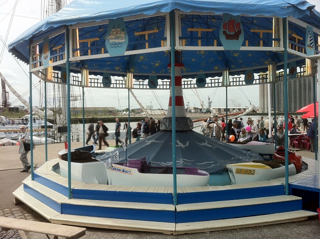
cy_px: 120
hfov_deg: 52.7
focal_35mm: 35
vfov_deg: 40.6
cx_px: 160
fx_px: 323
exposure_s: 1/1117
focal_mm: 3.85
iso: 80
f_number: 2.8
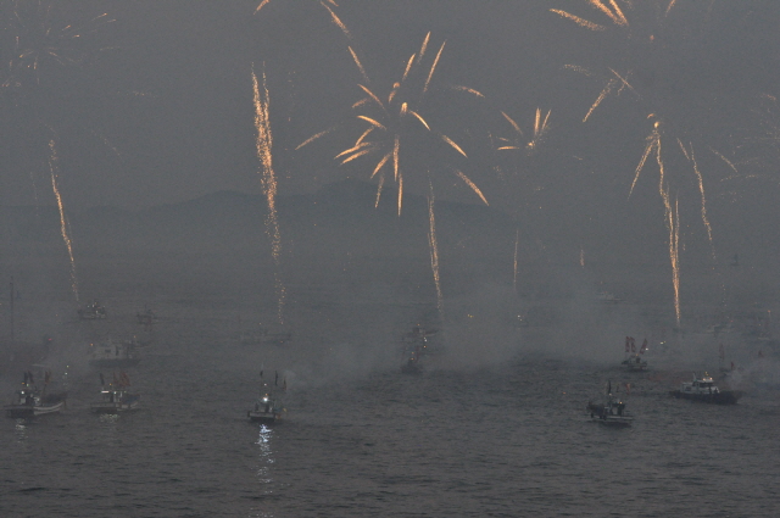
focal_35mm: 142
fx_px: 3084
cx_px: 390
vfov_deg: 9.6
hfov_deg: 14.4
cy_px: 259
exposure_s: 1/800
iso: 2500
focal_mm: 95
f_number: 5
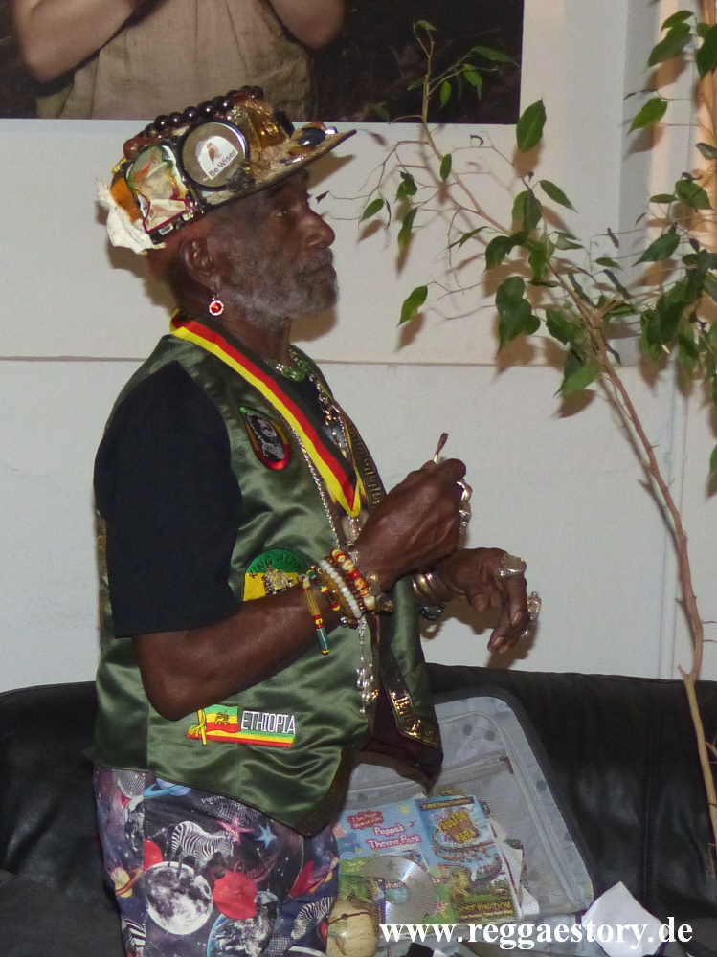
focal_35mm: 40
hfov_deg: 35.9
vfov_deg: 46.8
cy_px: 478
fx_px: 1106
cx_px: 358
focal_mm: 7.1
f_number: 2.8
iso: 400
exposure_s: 1/160
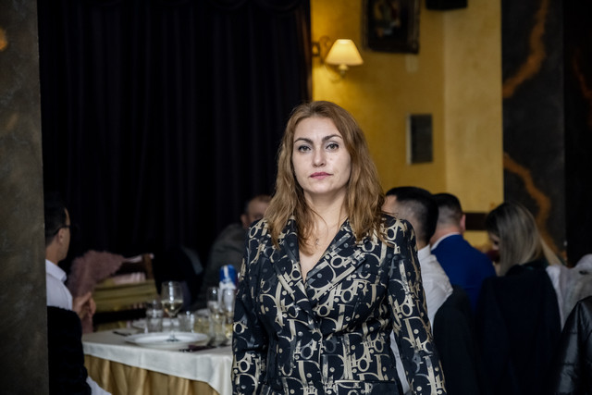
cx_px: 296
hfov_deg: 24.5
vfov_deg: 16.5
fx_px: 1365
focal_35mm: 83
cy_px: 198
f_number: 2.8
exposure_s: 1/125
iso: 1000
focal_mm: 55
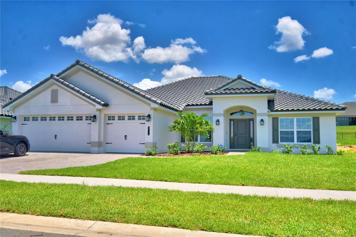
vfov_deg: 43.6
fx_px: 297
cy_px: 118
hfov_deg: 61.9
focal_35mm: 30
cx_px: 178
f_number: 5.6
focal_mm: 20
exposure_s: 1/1000
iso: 100
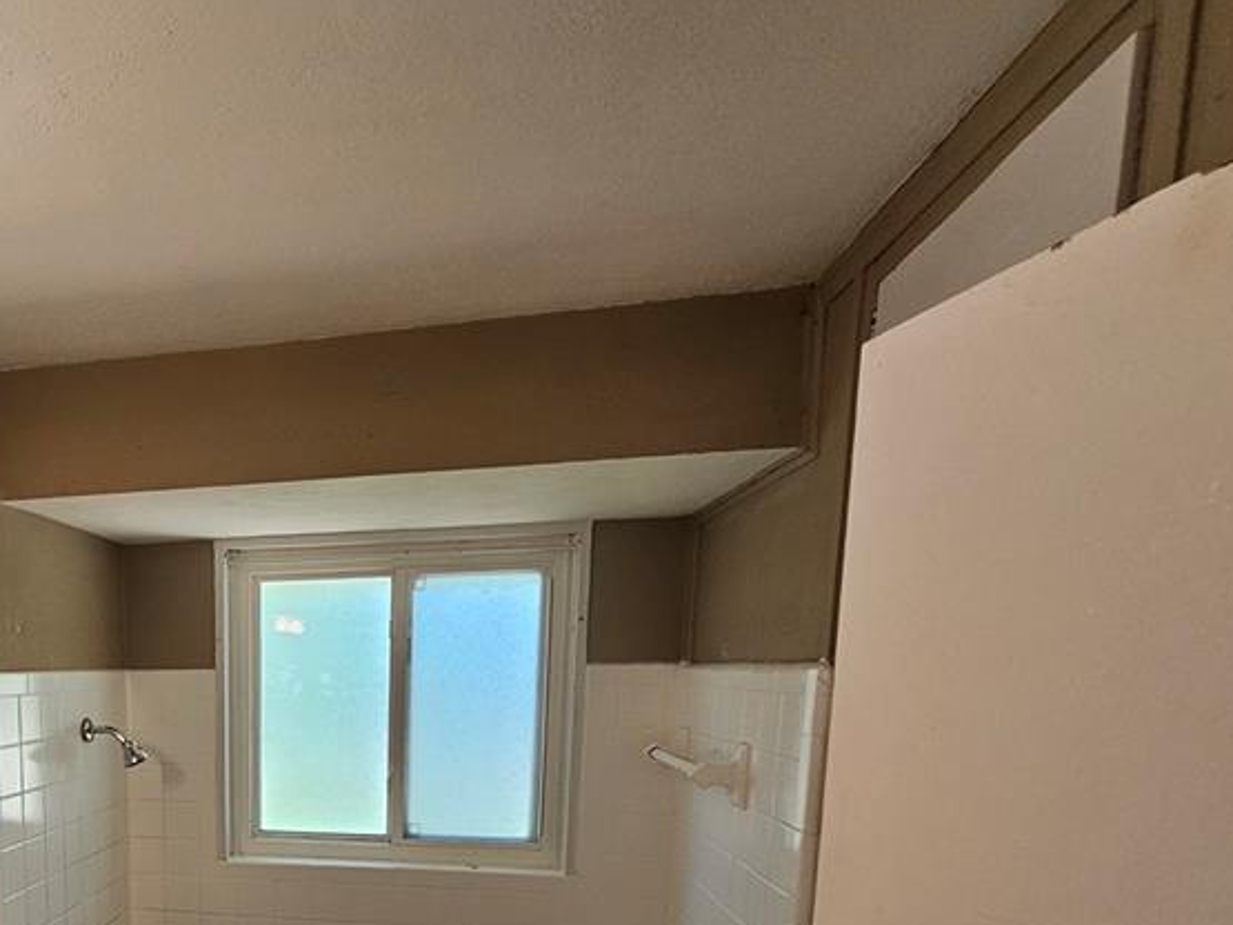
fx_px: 855
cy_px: 798
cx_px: 196
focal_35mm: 24
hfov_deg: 63.4
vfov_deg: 51.4
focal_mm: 2.2
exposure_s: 1/60
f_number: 2.2
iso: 100
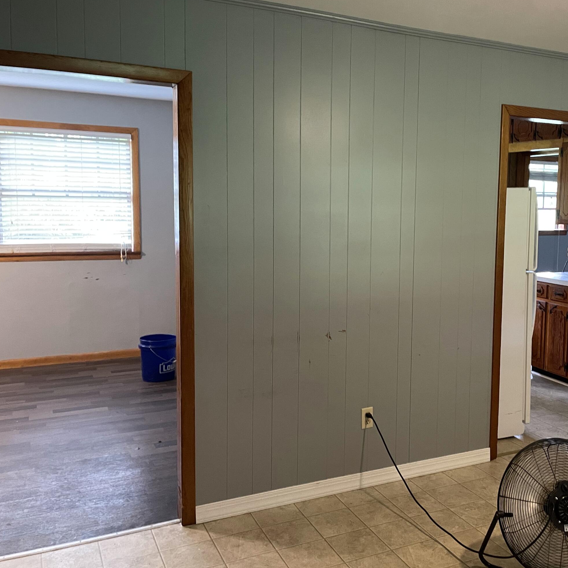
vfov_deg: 47.2
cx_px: 387
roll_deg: -0.9
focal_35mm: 35
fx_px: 650
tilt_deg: -5.6
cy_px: 274
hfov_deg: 46.3
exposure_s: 1/30
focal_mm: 4.2
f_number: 1.6
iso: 500
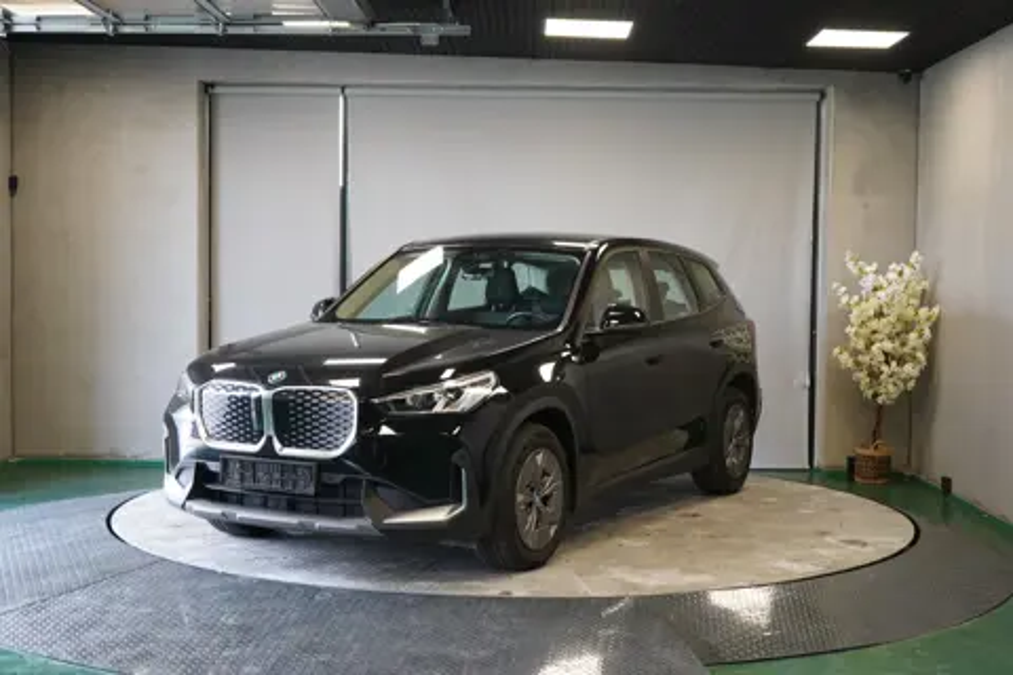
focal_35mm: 48
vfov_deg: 28.1
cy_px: 338
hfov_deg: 41.1
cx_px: 506
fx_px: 1351
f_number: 4.5
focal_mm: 48
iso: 2000
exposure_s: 1/160
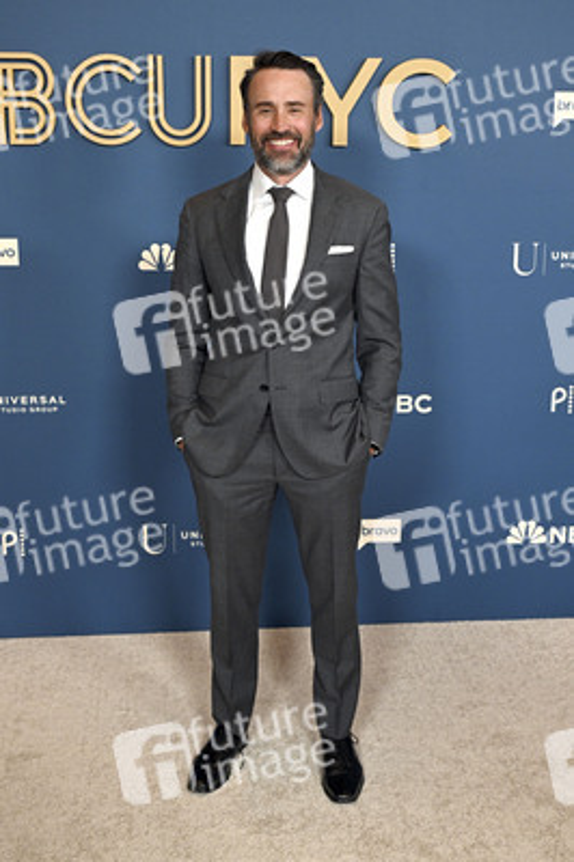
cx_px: 287
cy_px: 431
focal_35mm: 44
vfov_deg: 44.5
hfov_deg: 30.5
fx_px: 1054
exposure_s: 1/320
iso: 2000
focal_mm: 44
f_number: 5.6
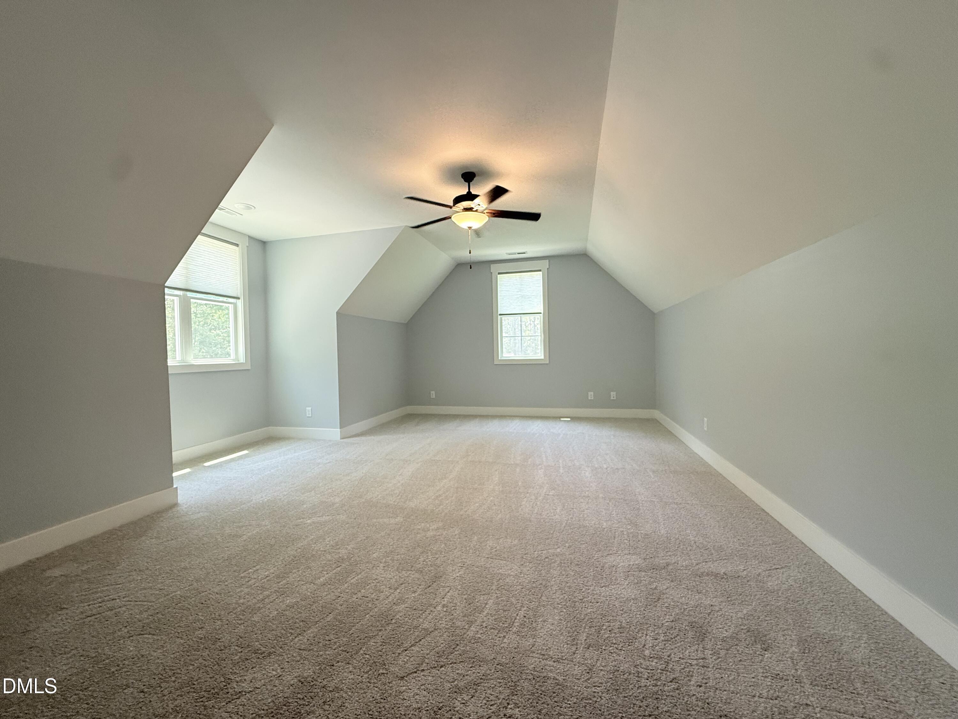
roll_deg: +1.0
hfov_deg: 102.1
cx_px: 479
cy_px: 360
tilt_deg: -2.2
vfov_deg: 85.7
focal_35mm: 14
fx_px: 387
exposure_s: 1/120
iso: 250
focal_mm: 2.22
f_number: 2.2
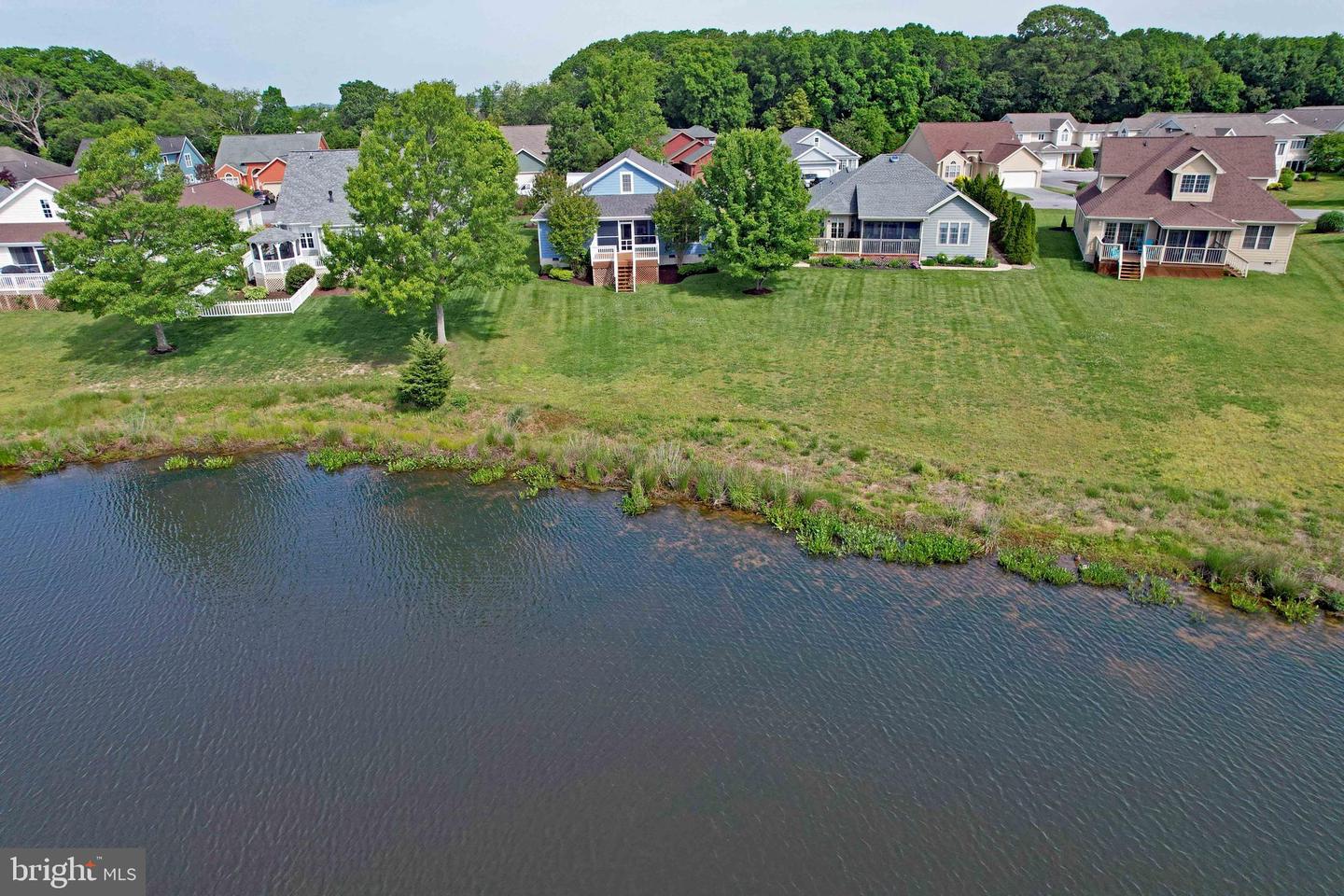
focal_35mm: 22
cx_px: 672
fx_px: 821
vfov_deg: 57.2
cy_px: 448
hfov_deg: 78.6
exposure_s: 1/1250
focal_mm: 8.38
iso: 140
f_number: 2.8
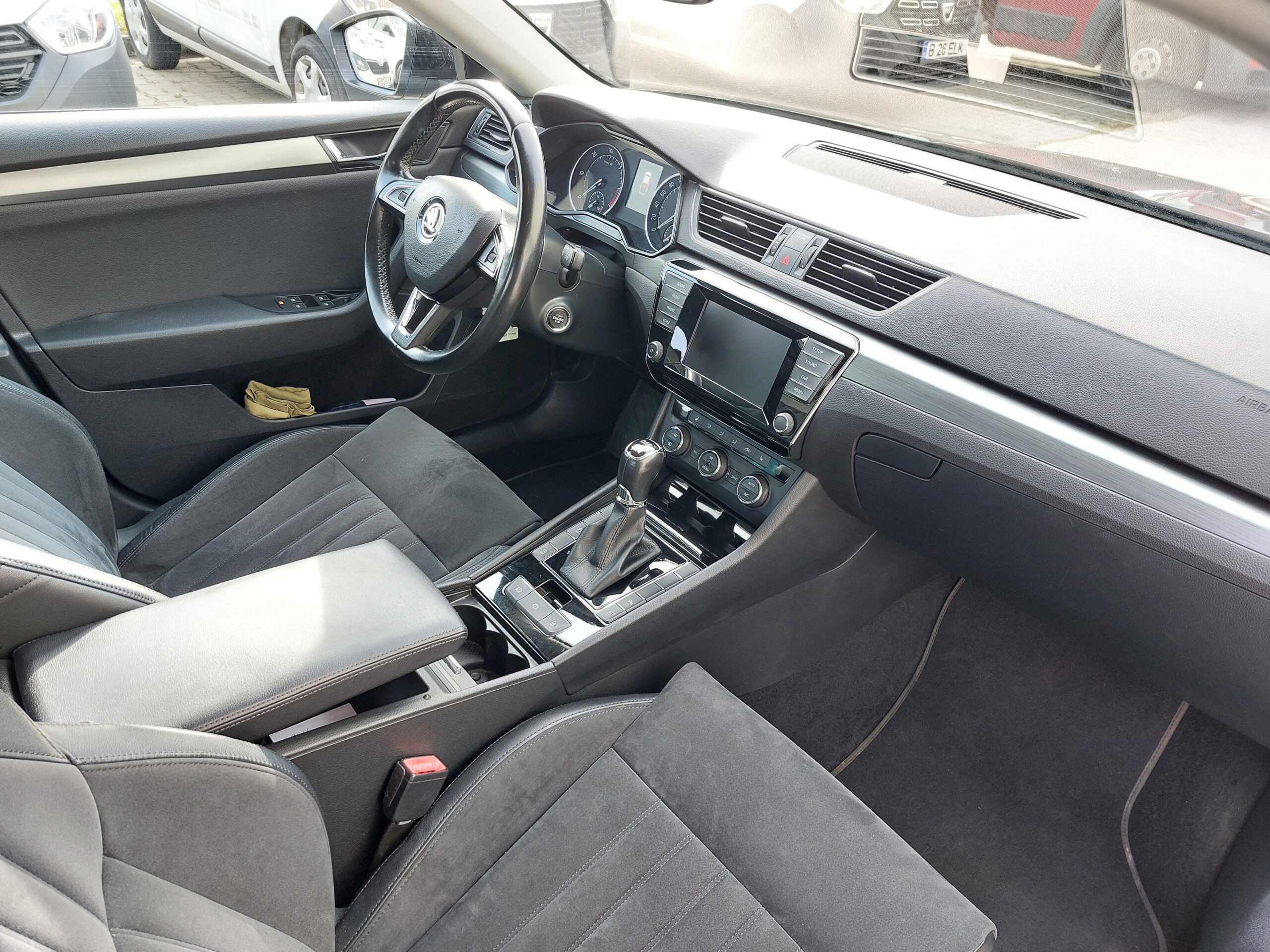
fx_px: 917
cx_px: 635
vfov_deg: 54.9
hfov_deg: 69.4
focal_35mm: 25
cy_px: 476
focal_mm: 5.23
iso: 80
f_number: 1.8
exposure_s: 1/60
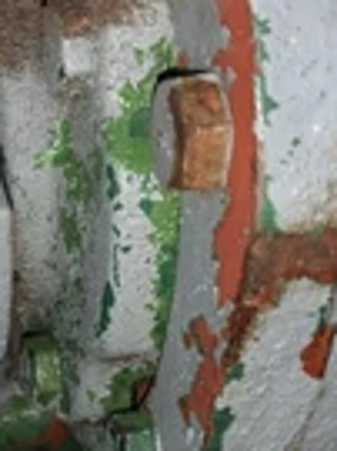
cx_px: -107
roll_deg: +3.3
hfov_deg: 17.8
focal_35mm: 77
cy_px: 361
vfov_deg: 24.9
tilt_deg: -42.1
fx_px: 1001
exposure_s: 1/48
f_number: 1.8
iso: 32
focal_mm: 4.25
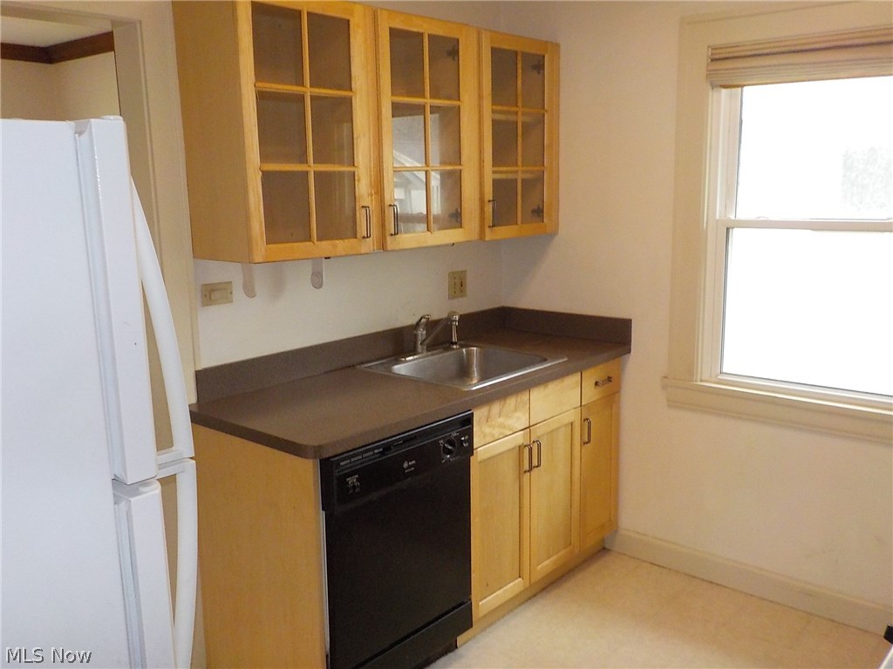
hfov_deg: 60.0
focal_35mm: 30
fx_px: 774
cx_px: 446
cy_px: 334
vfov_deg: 46.8
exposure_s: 1/30
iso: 400
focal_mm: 4.1
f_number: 3.3
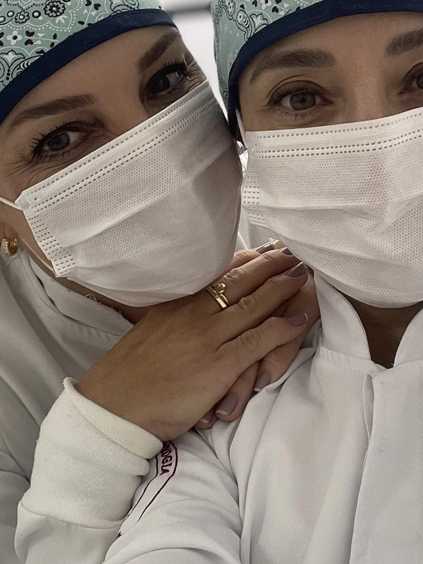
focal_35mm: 55
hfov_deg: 26.5
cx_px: 236
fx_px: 896
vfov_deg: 34.0
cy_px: 125
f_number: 2.2
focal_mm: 2.71
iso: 64
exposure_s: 1/60
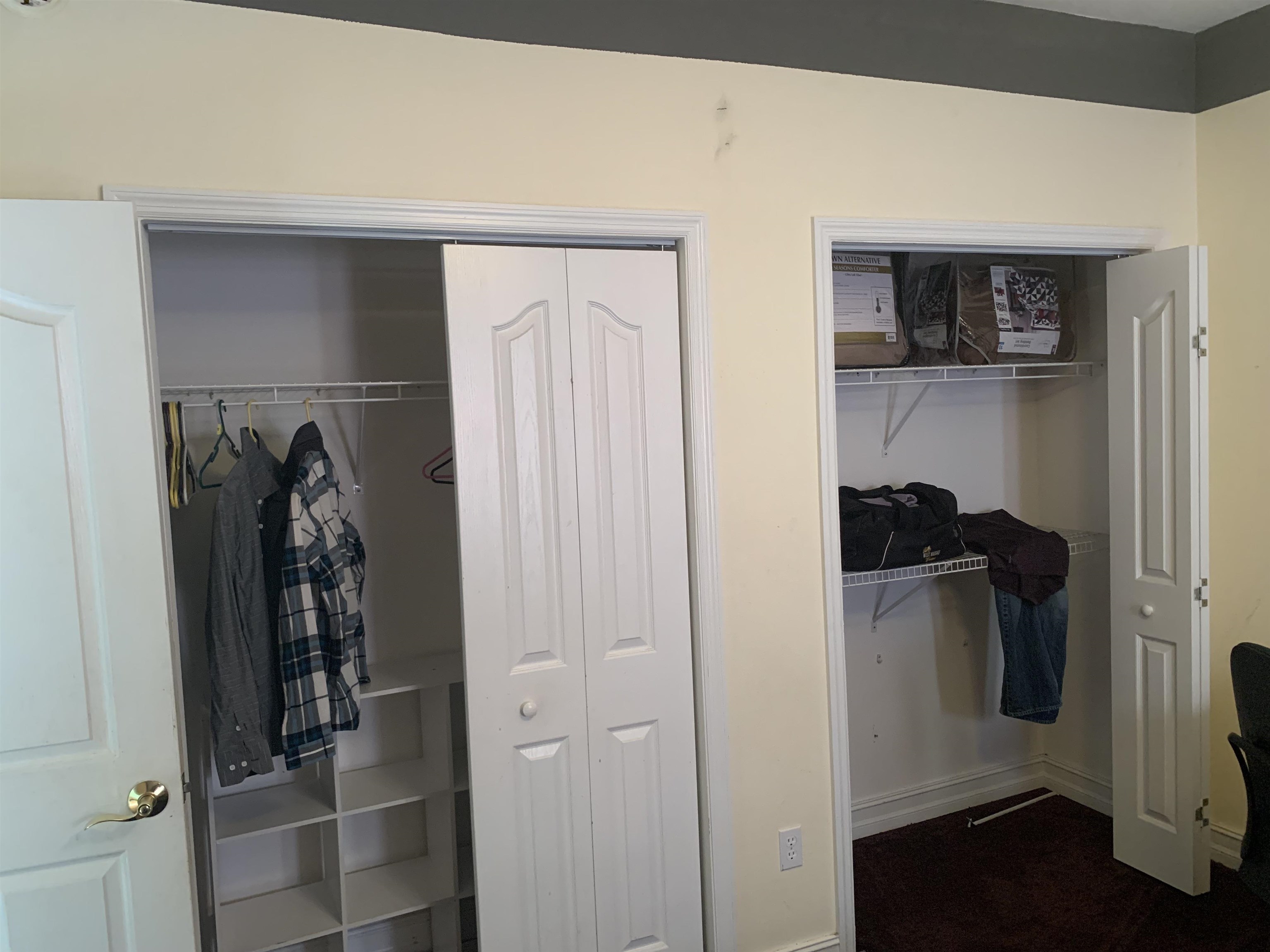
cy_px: 476
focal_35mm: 26
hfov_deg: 67.3
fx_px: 954
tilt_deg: -3.3
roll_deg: +2.1
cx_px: 635
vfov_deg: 53.1
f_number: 1.8
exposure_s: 1/60
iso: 320
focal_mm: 4.25
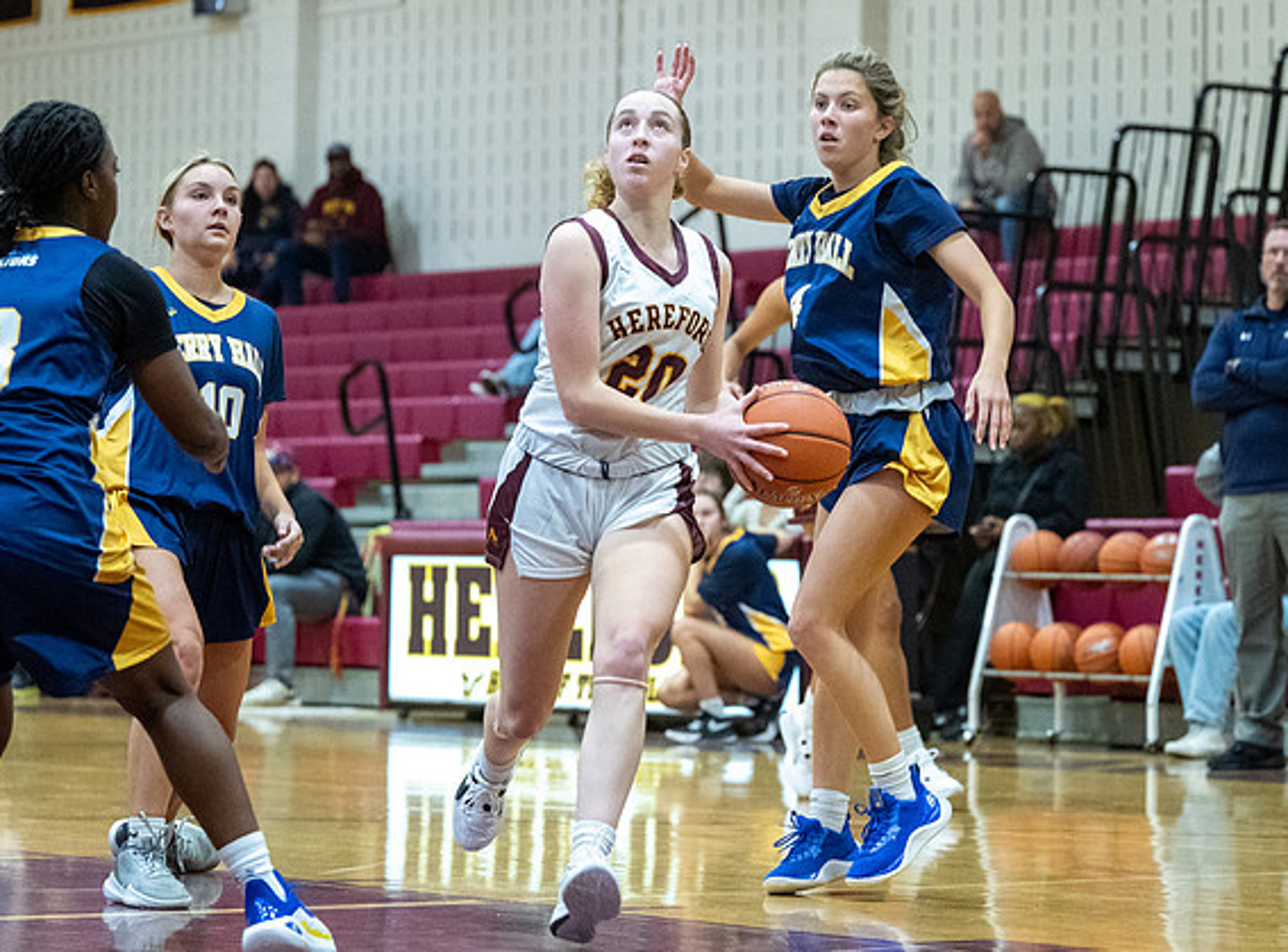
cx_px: 707
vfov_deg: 10.7
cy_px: 304
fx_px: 5071
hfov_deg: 14.5
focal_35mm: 137
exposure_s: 1/800
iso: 6400
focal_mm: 78
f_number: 2.8
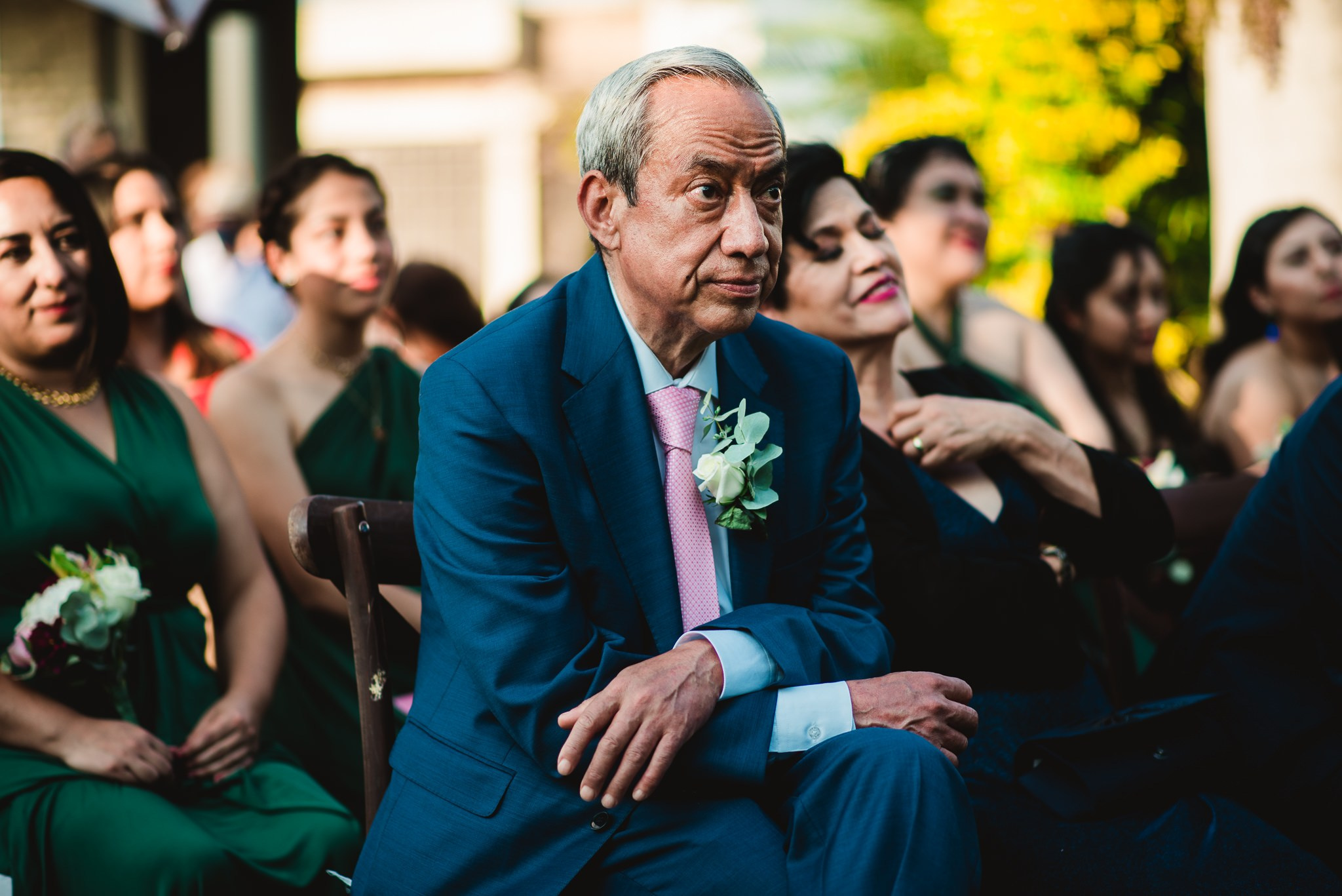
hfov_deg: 23.9
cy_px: 448
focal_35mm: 85
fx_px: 3170
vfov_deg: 16.1
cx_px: 671
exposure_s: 1/800
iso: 100
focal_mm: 85
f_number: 2
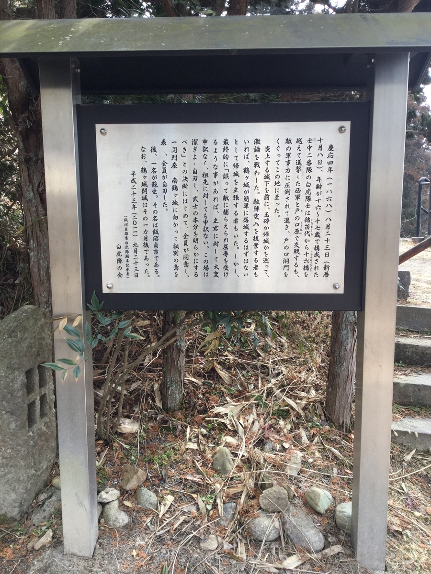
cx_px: 216
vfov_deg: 58.4
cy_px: 287
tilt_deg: -9.7
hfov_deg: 45.4
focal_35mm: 31
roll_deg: +0.1
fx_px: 515
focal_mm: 3.3
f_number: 2.4
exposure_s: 1/221
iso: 25
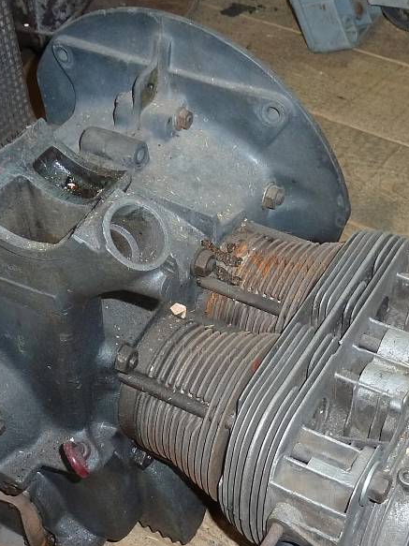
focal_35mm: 56
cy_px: 322
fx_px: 883
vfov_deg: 34.3
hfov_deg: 26.1
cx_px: 175
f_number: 3.5
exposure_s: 1/8
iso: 200
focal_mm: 5.7
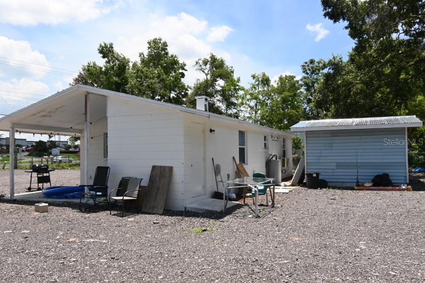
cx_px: 212
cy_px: 142
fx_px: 354
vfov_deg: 43.6
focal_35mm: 30
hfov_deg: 61.9
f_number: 9
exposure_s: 1/200
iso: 100
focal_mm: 20
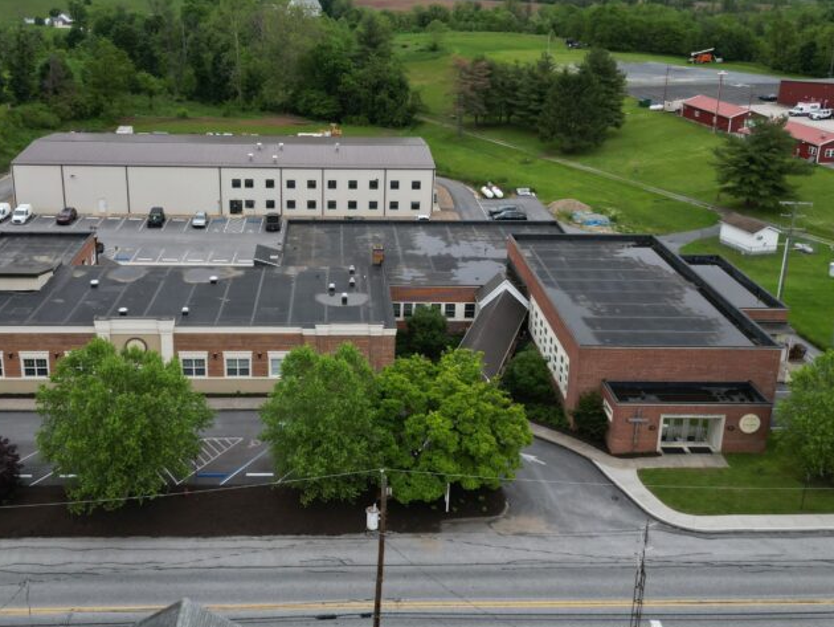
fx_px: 940
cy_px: 265
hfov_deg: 47.6
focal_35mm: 39
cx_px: 347
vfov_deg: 36.8
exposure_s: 1/1500
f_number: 1.7
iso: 140
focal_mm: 6.72
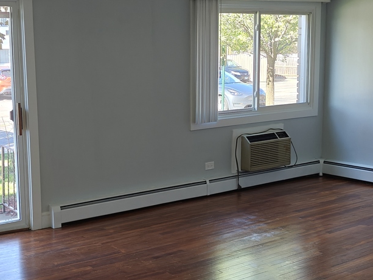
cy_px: 153
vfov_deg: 27.0
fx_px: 582
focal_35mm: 54
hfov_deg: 35.3
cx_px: 138
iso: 160
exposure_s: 1/100
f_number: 1.6
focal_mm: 6.06
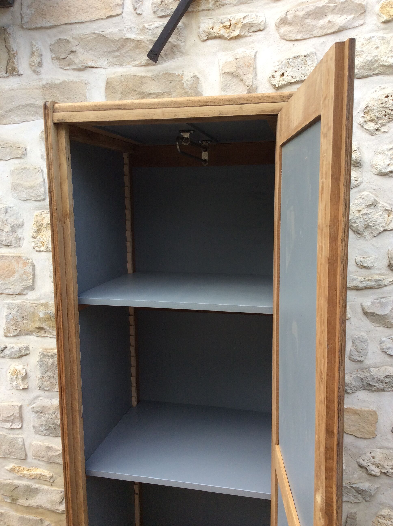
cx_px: 196
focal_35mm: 32
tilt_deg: -6.7
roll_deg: +0.2
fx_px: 486
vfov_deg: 56.9
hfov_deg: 44.1
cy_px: 263
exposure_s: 1/152
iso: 32
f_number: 2.4
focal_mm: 3.3
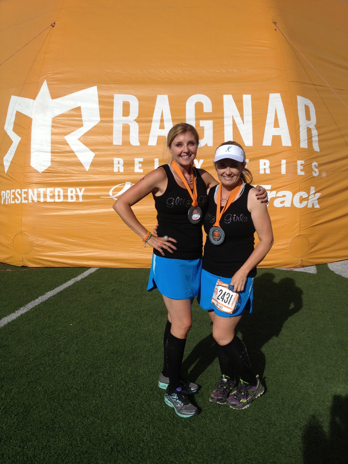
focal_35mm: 35
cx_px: 174
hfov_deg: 40.7
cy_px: 232
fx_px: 469
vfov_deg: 52.6
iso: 50
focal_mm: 4.28
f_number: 2.4
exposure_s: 1/2762
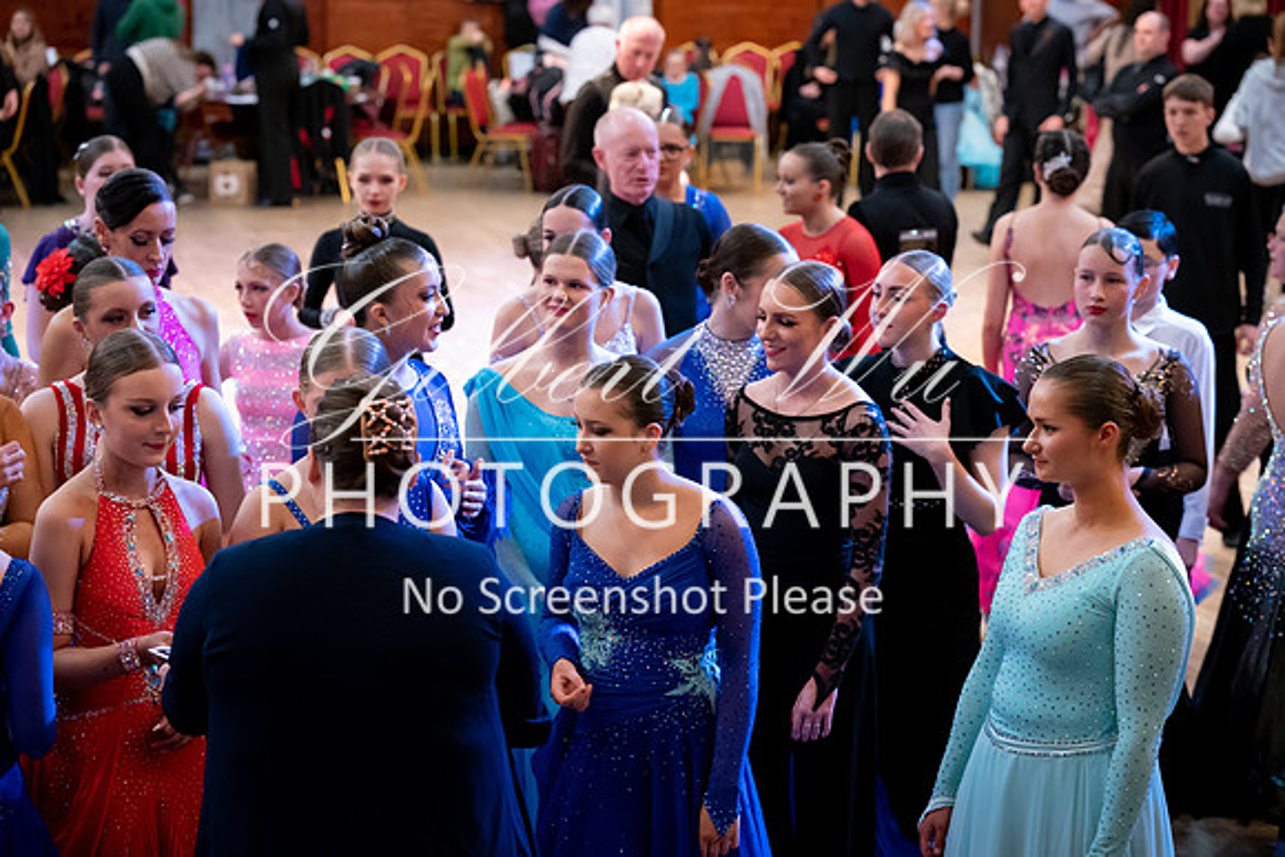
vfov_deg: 16.1
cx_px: 642
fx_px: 3035
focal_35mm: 85
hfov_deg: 23.9
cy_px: 428
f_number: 4
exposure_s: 1/80
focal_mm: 85
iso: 6400
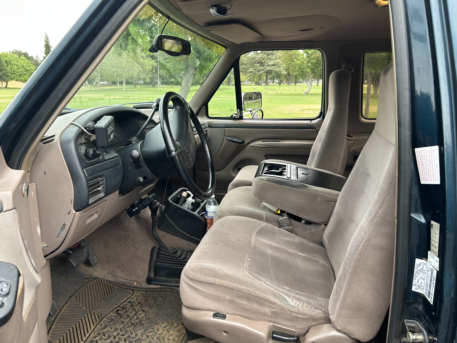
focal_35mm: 26
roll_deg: +0.5
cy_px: 172
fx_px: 343
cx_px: 228
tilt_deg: -16.2
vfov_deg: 53.1
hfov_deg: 67.3
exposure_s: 1/222
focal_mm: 5.7
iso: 40
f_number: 1.5
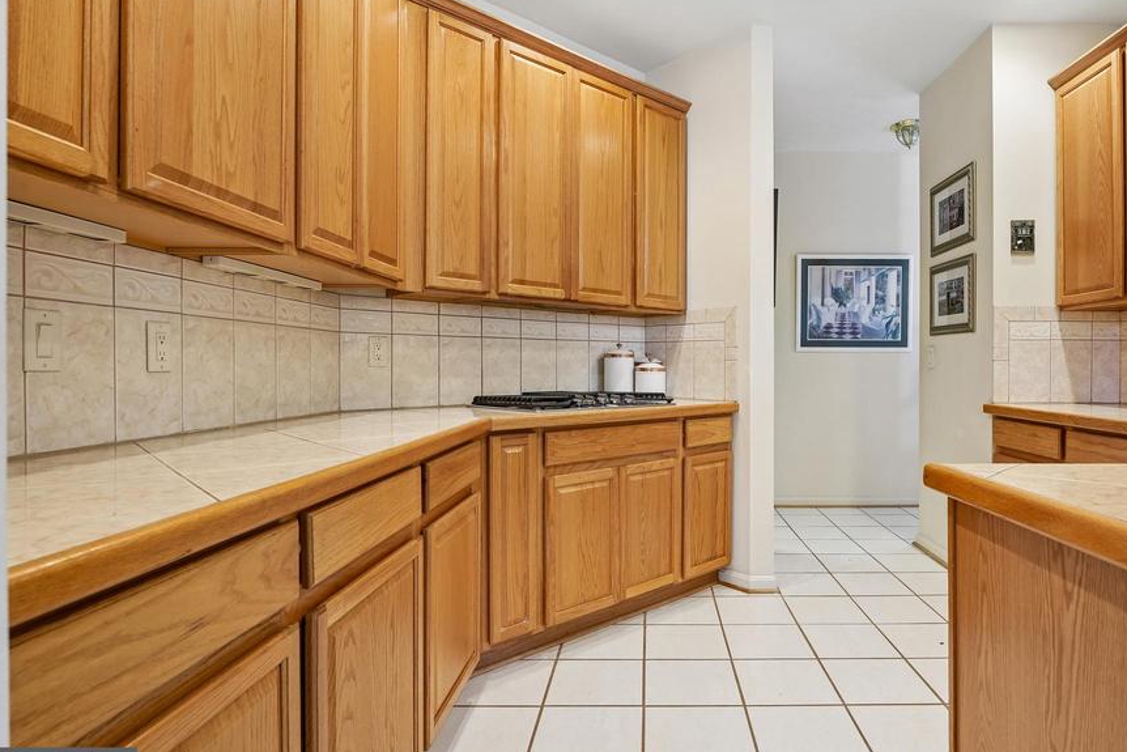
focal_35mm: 20
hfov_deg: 84.0
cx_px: 662
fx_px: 617
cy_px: 349
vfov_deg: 62.6
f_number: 8
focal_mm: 16.6
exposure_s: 1/6
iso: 320
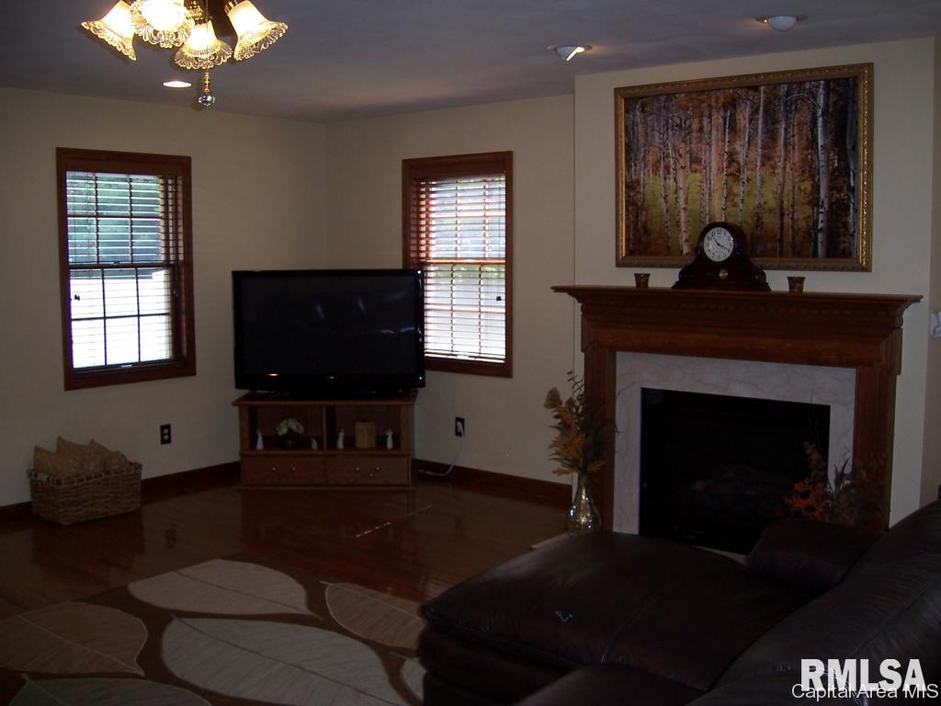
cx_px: 470
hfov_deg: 51.4
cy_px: 353
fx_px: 979
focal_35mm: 36
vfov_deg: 39.7
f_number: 3
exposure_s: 1/60
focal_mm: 6
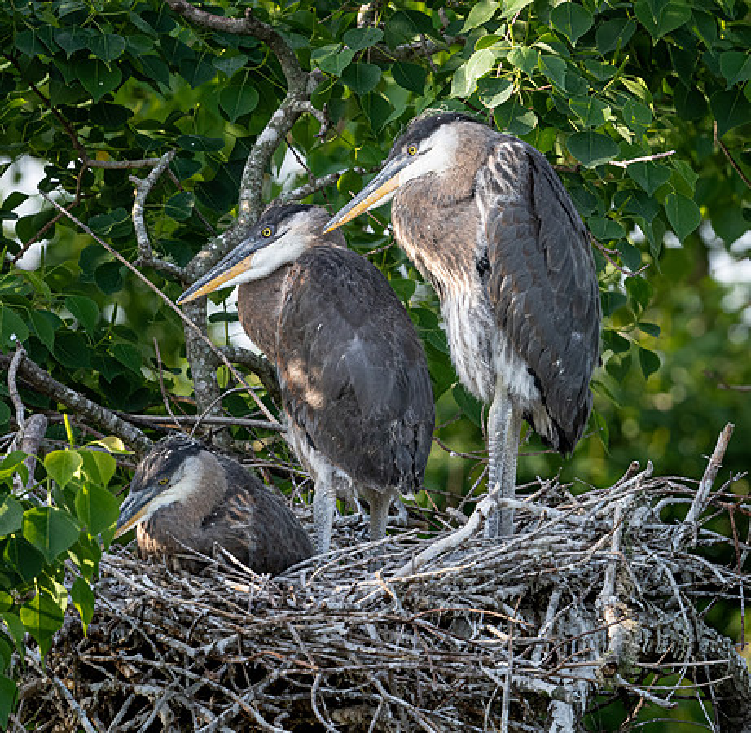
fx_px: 20591
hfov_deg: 2.1
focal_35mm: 849
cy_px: 239
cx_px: 538
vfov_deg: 2.0
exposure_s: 1/500
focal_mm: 500
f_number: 8
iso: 800
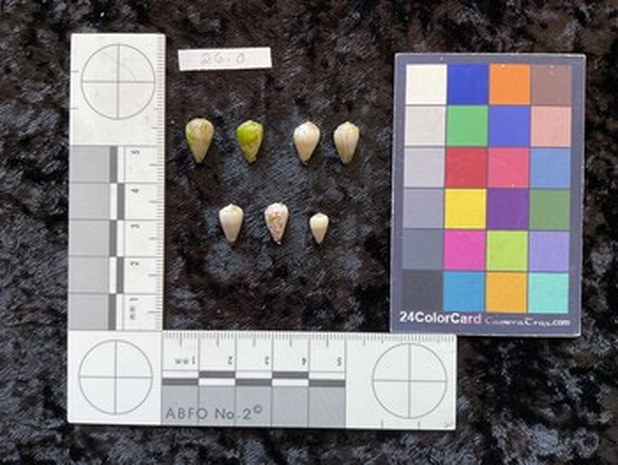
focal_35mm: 29
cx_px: 309
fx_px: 518
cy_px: 232
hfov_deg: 61.6
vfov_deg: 48.3
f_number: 1.8
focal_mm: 3
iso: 50
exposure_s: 1/60
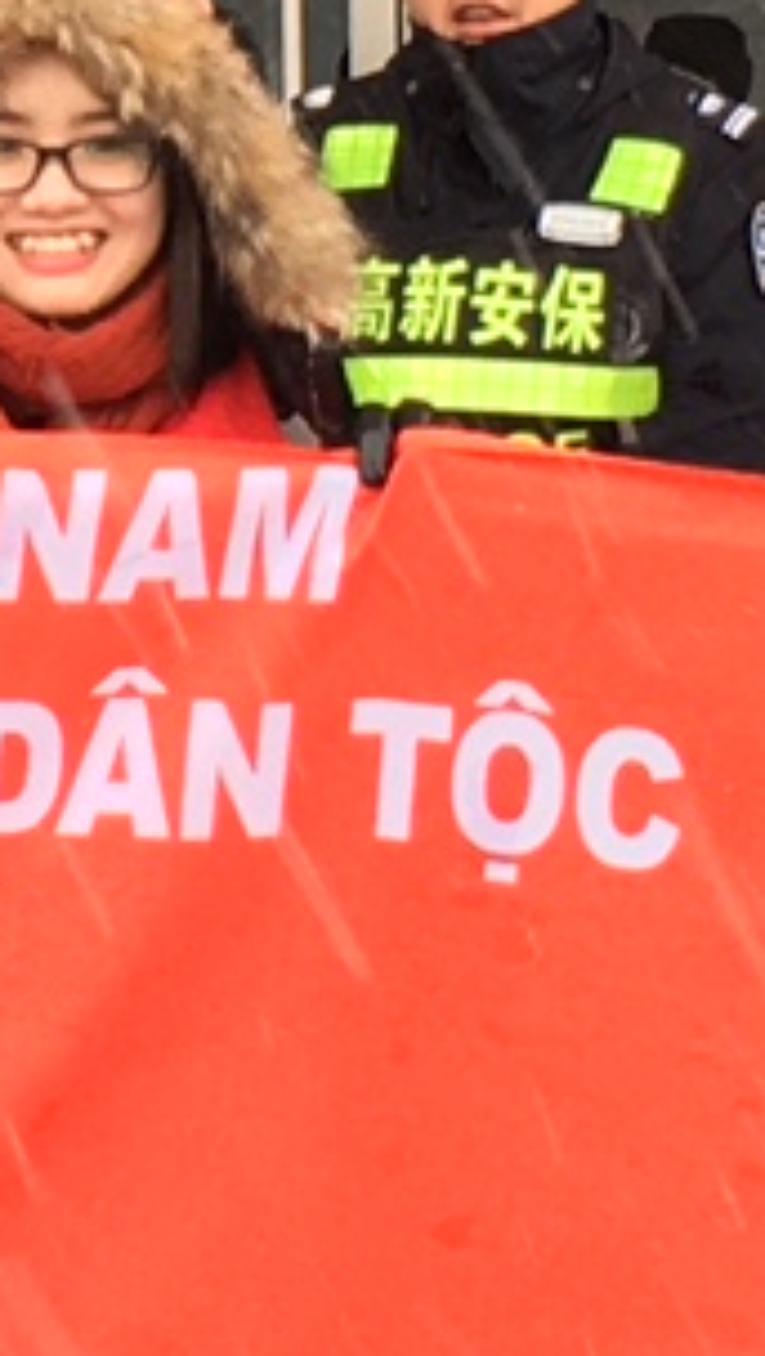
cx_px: -488
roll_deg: -0.1
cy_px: -81
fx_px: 7554
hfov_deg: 5.7
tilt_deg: +2.7
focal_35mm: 210
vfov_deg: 10.2
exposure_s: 1/50
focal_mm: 4.15
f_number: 2.2
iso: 32
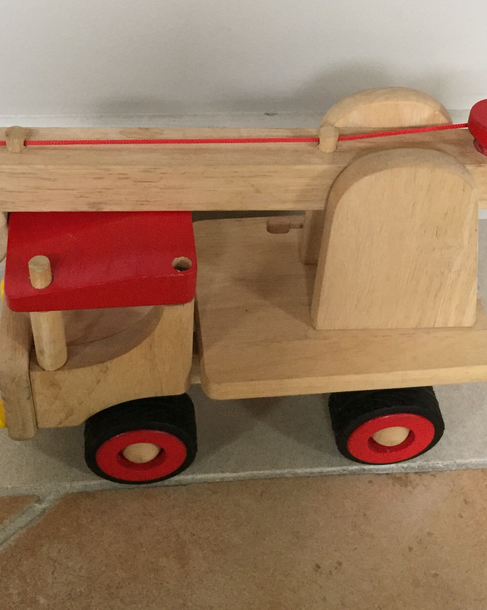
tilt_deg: -43.5
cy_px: 158
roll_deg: -3.1
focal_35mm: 50
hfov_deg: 30.2
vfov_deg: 36.5
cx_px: 233
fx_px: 901
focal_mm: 4.15
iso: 320
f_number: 2.2
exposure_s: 1/33
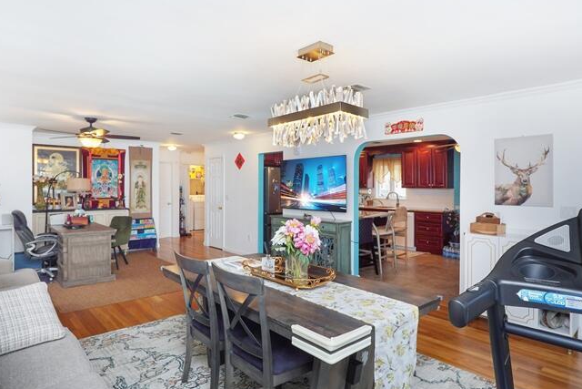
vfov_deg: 60.2
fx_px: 333
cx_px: 286
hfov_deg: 82.2
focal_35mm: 21
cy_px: 219
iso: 100
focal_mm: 11
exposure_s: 1/100
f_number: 4.5
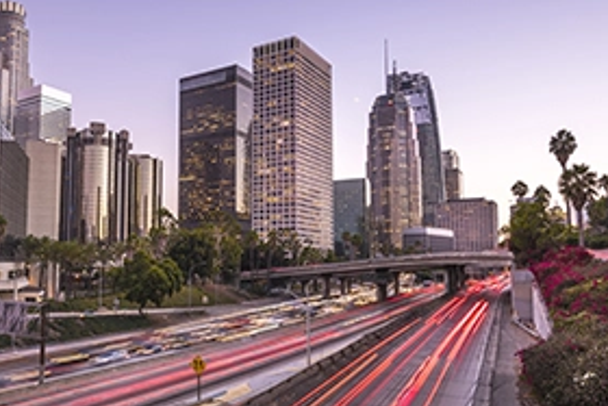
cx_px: 172
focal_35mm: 30
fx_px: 507
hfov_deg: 59.4
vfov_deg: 43.6
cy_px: 215
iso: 50
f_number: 16
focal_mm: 20
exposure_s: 3
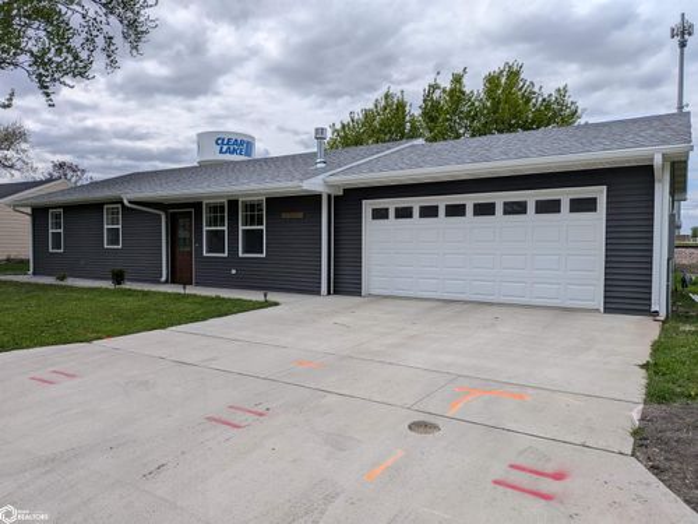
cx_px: 349
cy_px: 262
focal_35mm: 24
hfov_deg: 71.6
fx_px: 484
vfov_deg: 56.8
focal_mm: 4.53
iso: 31
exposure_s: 1/2381
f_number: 1.7
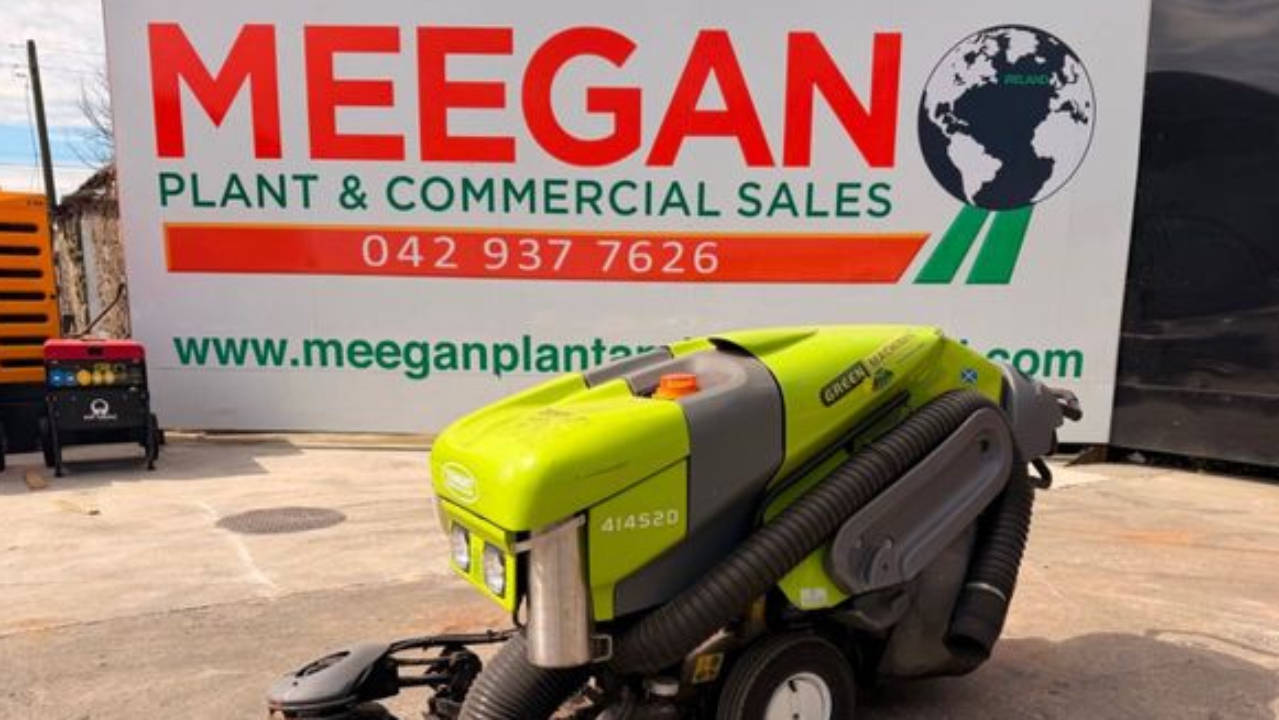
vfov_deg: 42.3
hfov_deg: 69.8
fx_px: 916
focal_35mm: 27
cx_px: 652
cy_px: 480
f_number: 1.78
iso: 80
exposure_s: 1/5714
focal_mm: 6.76
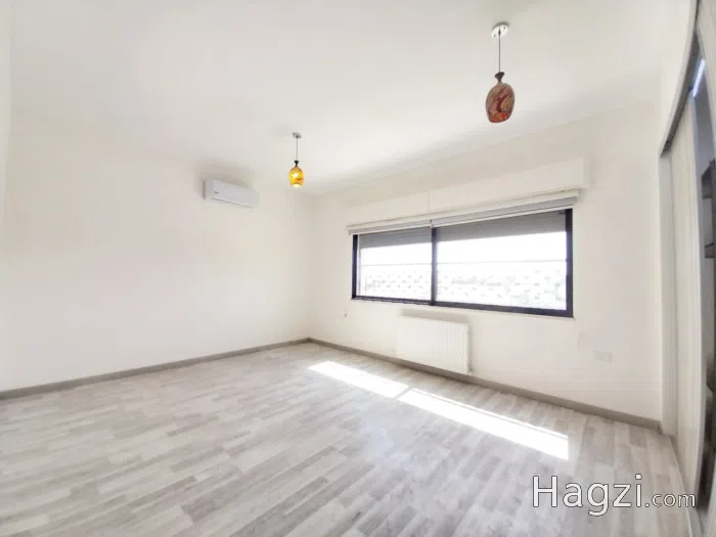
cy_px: 268
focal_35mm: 13
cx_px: 358
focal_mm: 1.3
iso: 100
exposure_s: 1/100
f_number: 2.2
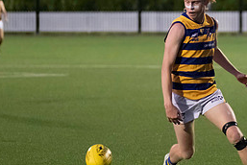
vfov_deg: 3.7
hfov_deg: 5.4
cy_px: 53
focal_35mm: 377
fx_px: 2590
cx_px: 242
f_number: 2.8
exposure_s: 1/640
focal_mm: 120
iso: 10000
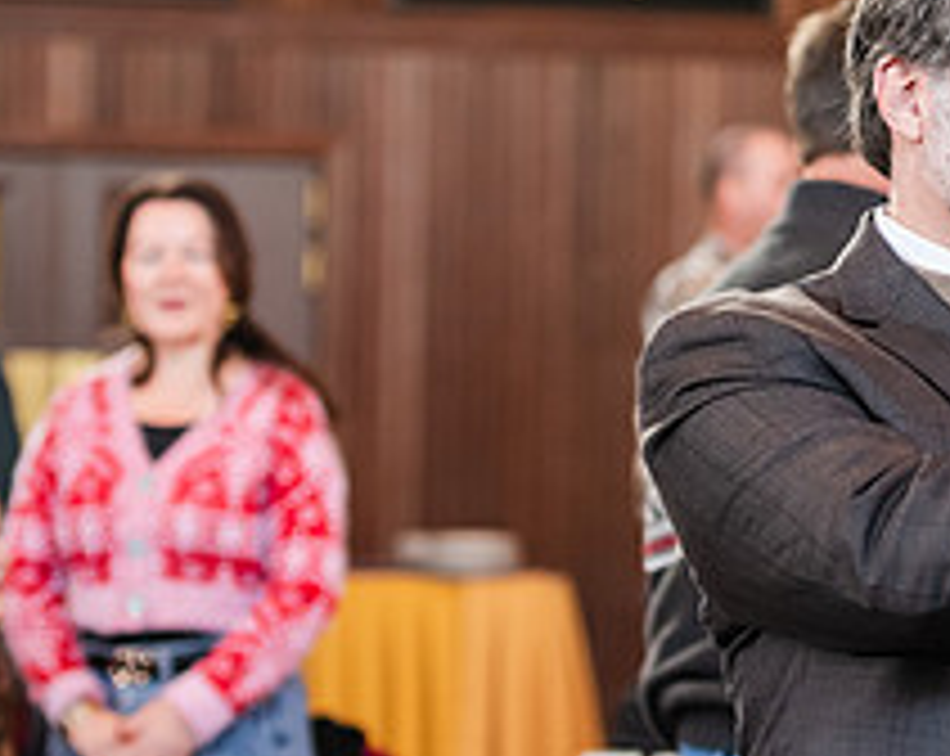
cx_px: 1058
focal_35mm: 181
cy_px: 223
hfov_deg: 10.5
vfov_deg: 8.5
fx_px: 5080
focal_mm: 70
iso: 1600
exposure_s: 1/200
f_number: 3.2
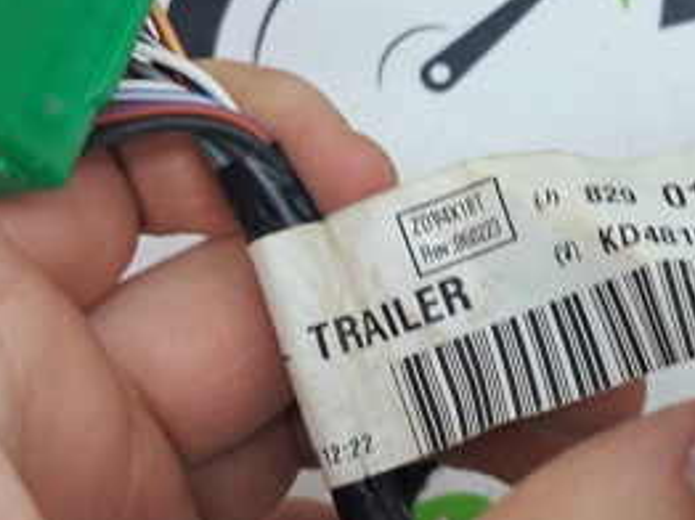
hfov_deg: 28.7
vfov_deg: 22.1
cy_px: 176
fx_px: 1324
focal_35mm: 66
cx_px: 573
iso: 50
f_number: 1.8
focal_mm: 4
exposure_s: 1/50
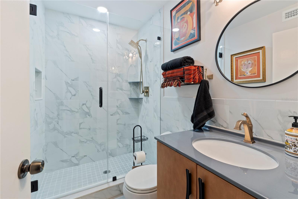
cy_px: 100
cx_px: 149
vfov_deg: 74.6
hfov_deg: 97.6
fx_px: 130
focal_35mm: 16
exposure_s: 1/2.5
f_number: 8
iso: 250
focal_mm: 10.5
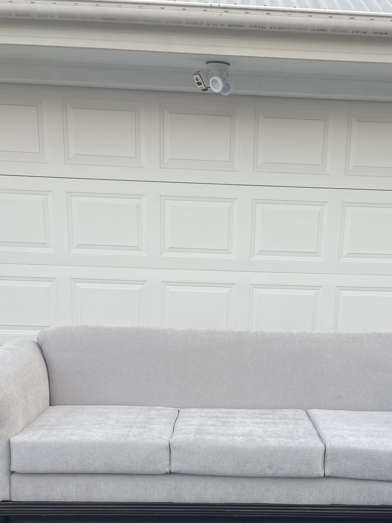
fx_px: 634
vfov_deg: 43.0
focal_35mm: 42
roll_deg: -2.4
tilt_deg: -16.1
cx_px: 249
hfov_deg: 34.1
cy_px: 409
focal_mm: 5.1
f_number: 1.6
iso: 32
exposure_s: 1/332
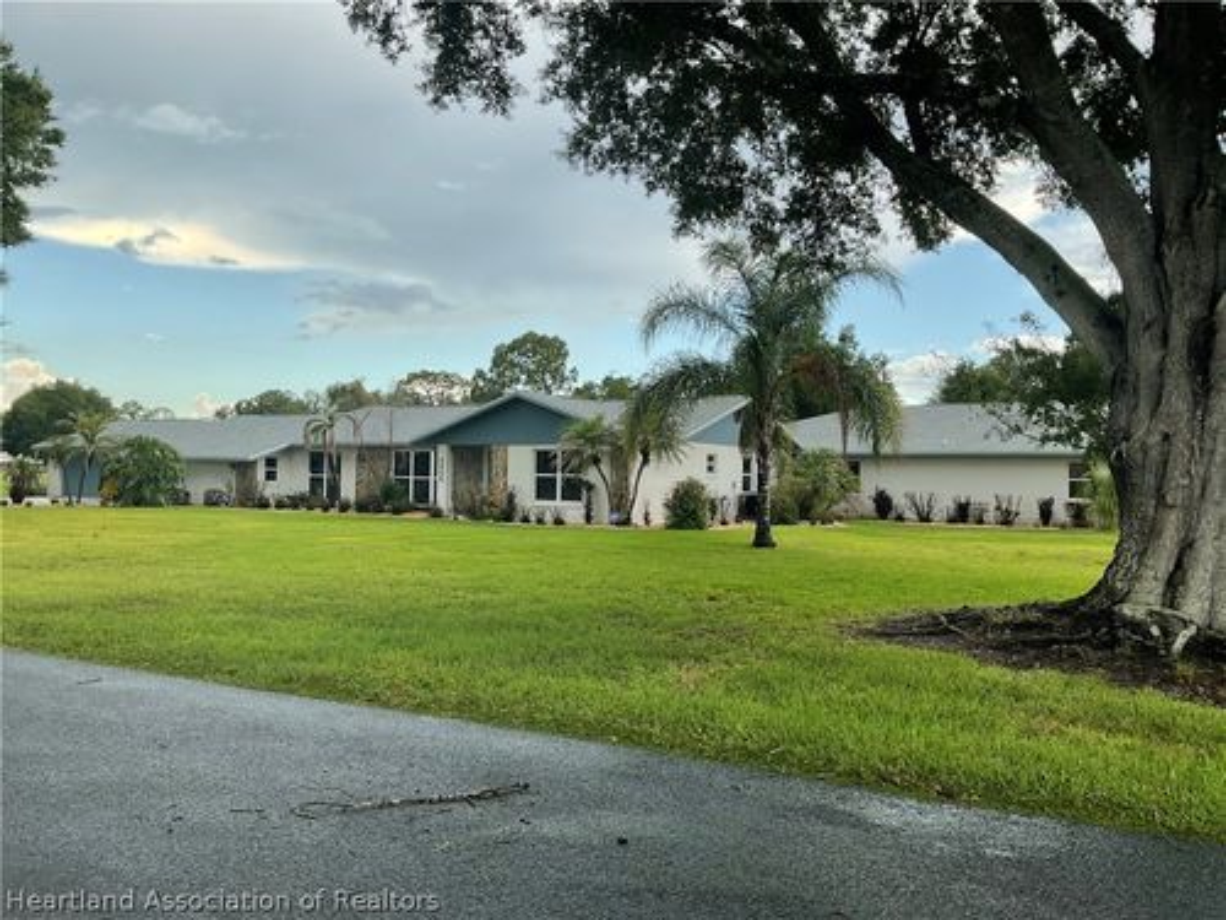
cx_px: 613
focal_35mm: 29
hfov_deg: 61.7
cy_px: 460
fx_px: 1027
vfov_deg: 48.2
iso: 16
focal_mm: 3
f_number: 1.8
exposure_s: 1/545
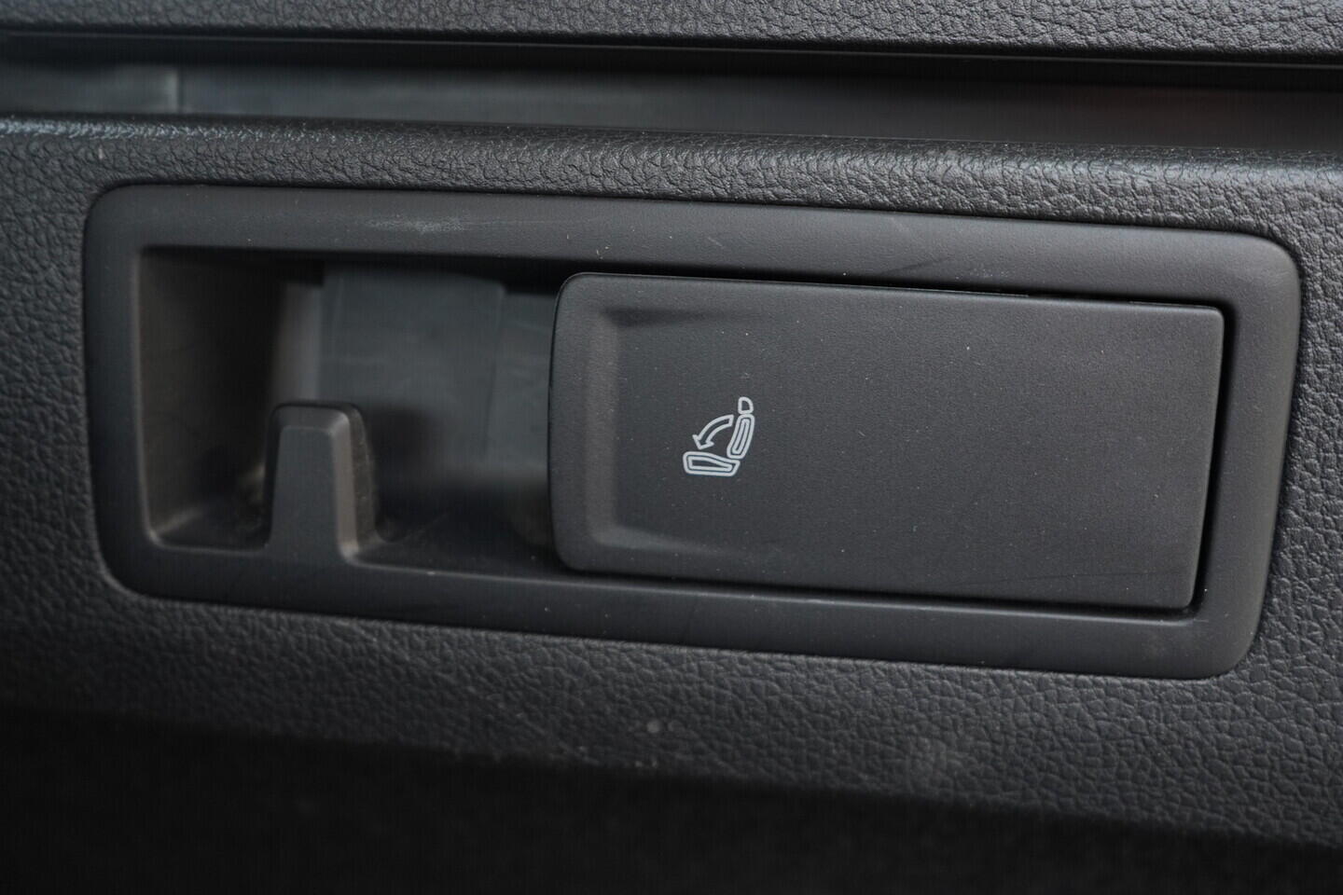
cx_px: 672
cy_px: 448
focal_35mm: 36
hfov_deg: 53.1
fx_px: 1343
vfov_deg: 36.9
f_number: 2.8
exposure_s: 1/40
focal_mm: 24
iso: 800
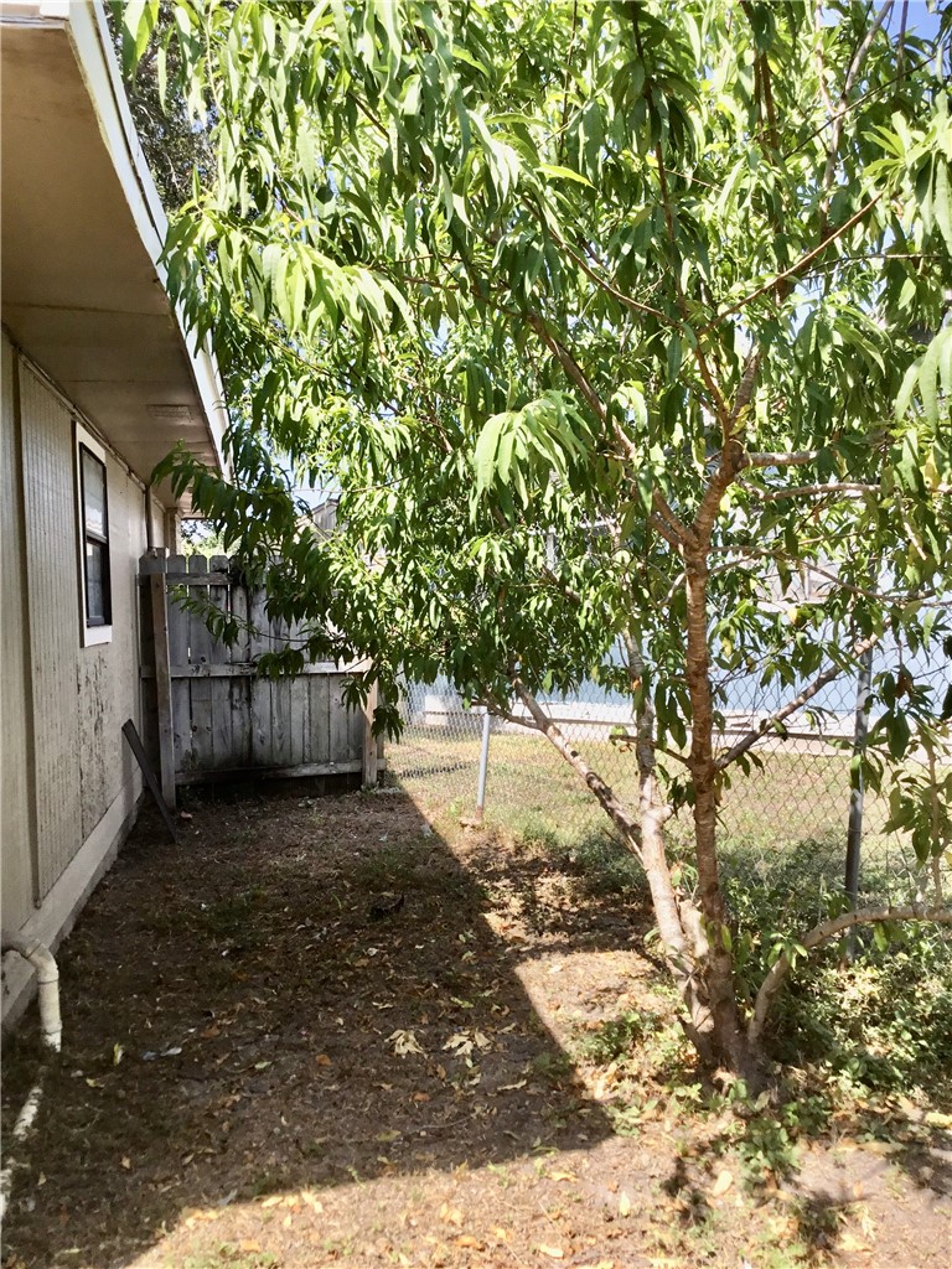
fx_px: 1137
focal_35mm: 31
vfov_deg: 58.4
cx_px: 476
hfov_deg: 45.4
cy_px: 634
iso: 25
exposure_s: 1/500
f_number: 2.4
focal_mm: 3.3
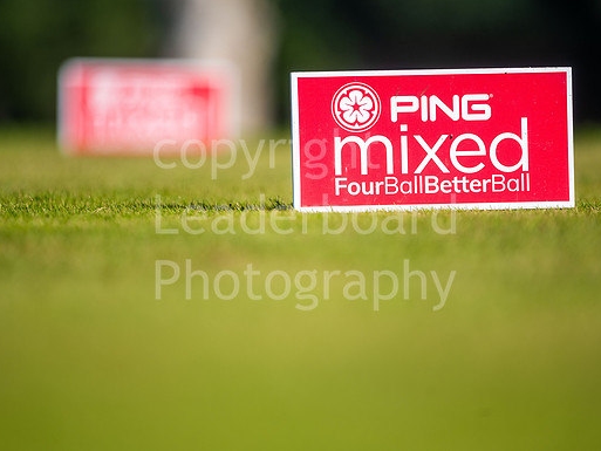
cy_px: 226
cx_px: 307
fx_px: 5661
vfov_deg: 4.6
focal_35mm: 326
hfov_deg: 6.1
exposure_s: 1/1600
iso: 250
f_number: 4
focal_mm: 300
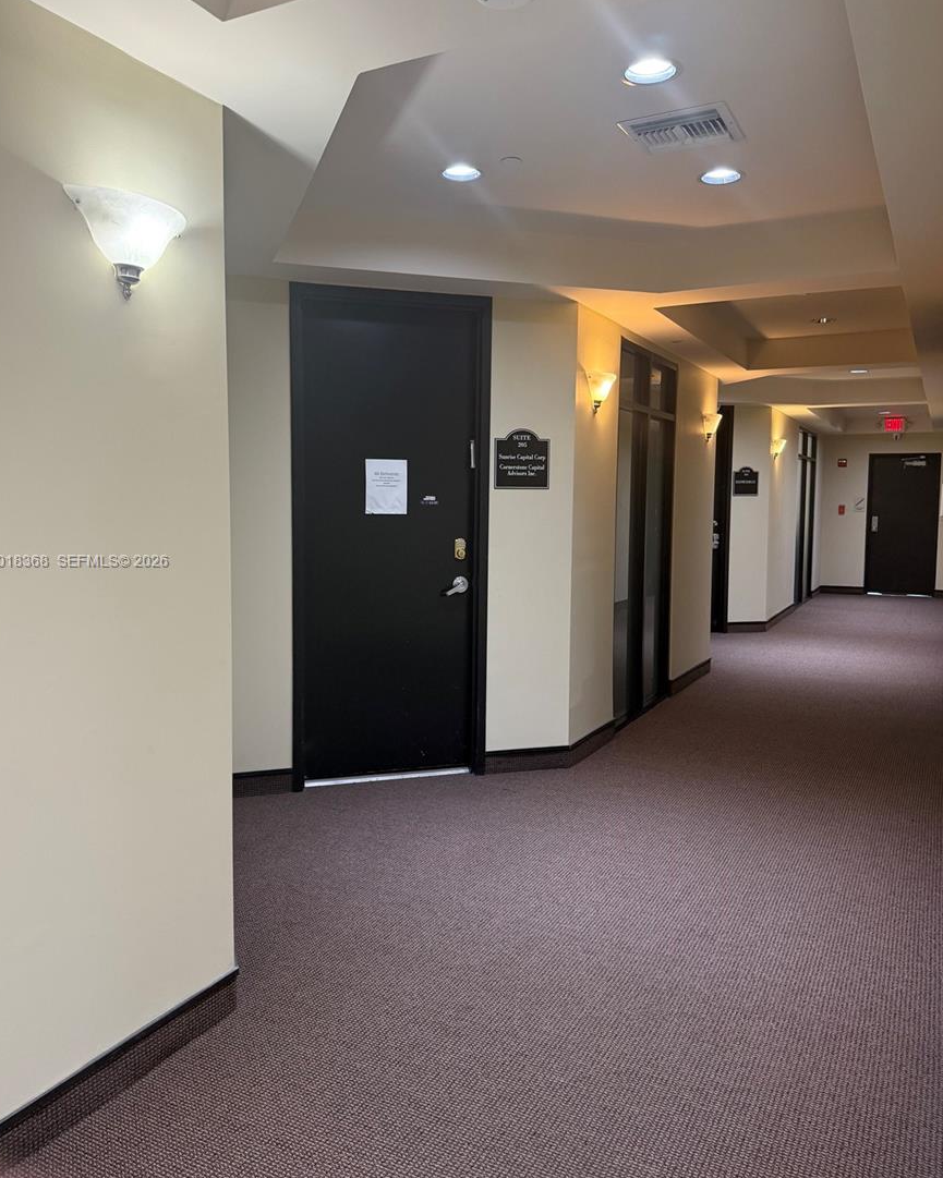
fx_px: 907
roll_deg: -0.5
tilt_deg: -4.3
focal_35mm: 26
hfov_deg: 54.9
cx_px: 457
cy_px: 562
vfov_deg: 66.0
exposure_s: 1/60
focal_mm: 6.76
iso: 200
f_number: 1.78
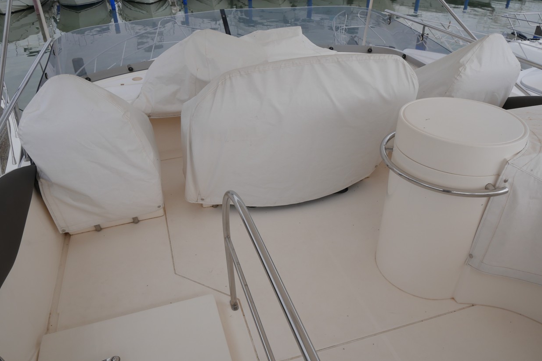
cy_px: 198
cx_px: 268
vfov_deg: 49.5
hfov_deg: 69.4
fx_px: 391
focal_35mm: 26
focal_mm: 12
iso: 200
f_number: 5
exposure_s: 1/800
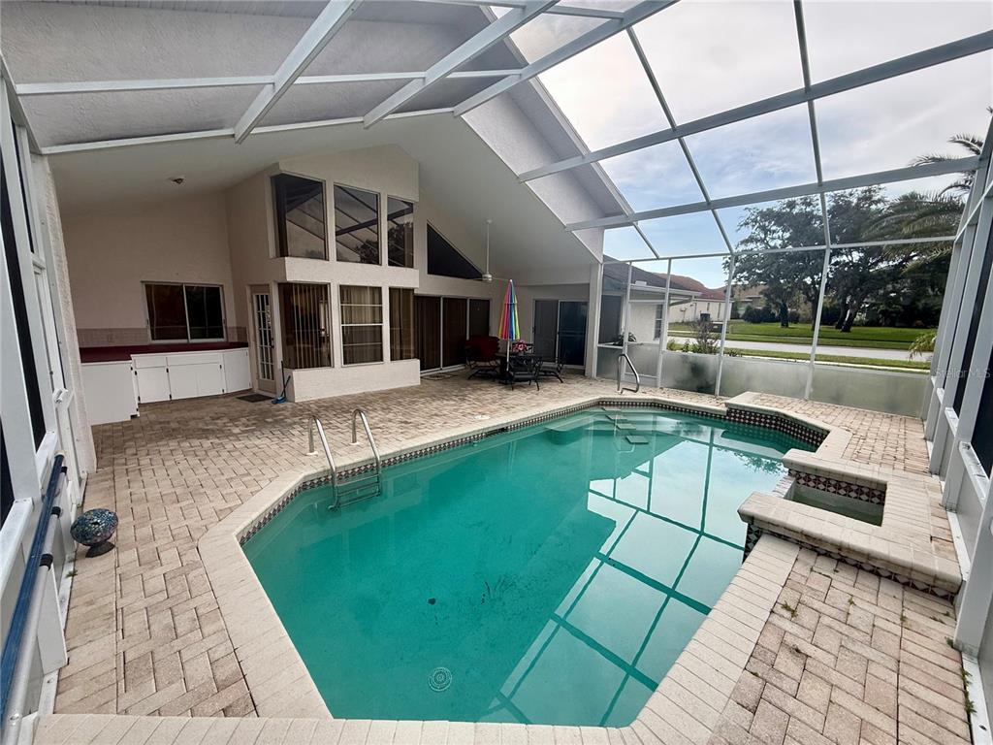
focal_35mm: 14
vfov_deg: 85.7
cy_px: 372
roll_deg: -1.7
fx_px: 402
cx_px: 496
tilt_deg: -8.8
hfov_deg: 102.1
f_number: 2.2
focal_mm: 2.22
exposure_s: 1/248
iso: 64
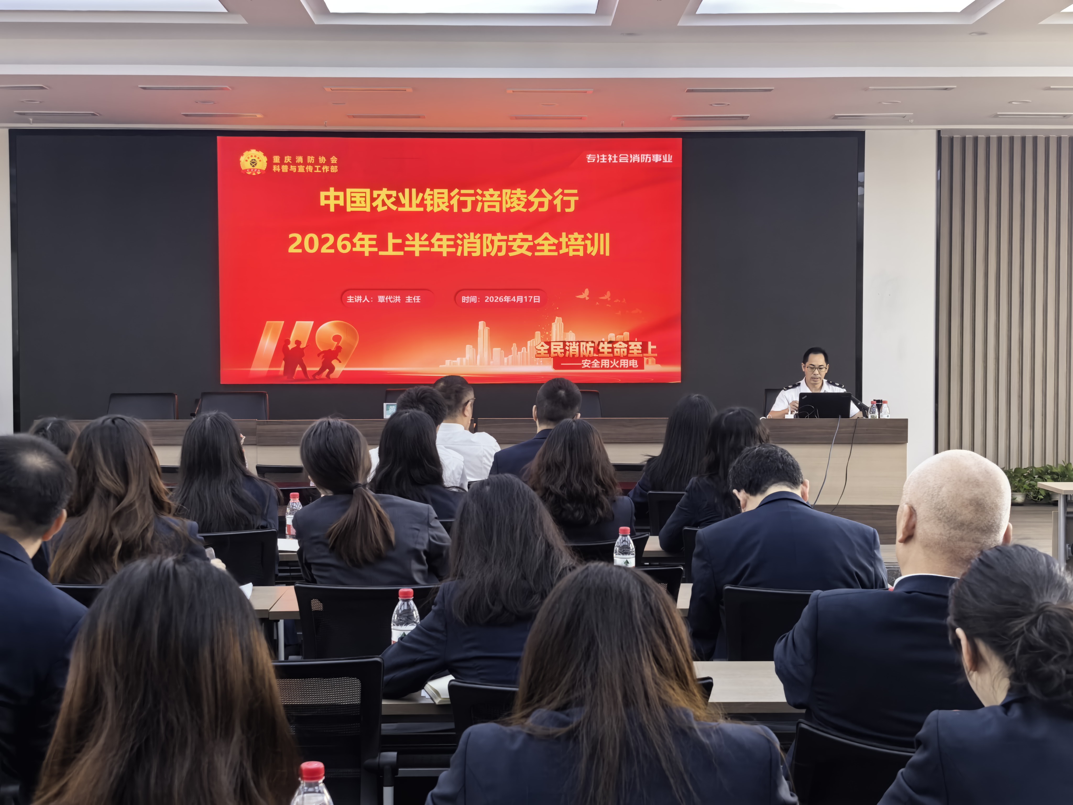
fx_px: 1612
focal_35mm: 52
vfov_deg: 28.0
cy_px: 402
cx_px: 536
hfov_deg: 36.8
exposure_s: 1/100
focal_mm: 6.98
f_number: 2
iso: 80
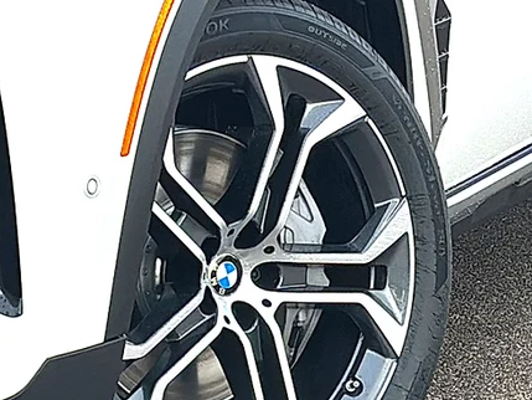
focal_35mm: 163
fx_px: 2506
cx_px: 410
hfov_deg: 12.1
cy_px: 291
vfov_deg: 9.1
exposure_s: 1/1458
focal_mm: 6.86
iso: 100
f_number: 1.78
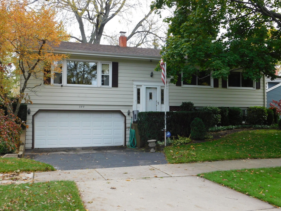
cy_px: 106
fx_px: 292
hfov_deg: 51.4
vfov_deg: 39.7
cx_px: 140
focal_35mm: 36
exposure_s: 1/320
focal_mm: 6.3
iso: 125
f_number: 3.5
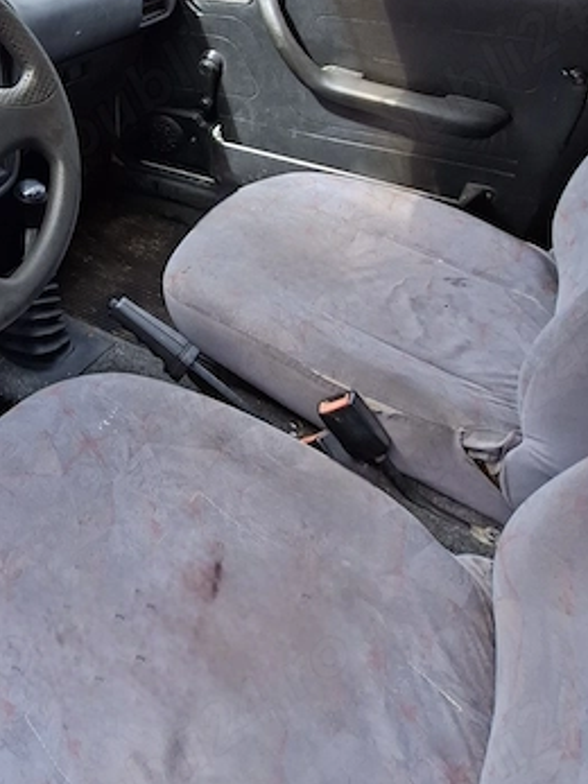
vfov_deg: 54.6
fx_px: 680
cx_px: 43
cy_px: 127
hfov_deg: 42.3
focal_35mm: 30
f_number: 2.2
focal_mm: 1.74
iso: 40
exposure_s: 1/323
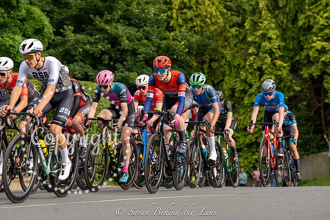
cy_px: 110
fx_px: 981
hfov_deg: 19.1
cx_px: 165
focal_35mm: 107
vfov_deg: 12.8
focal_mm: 107
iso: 250
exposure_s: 1/640
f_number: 4.5
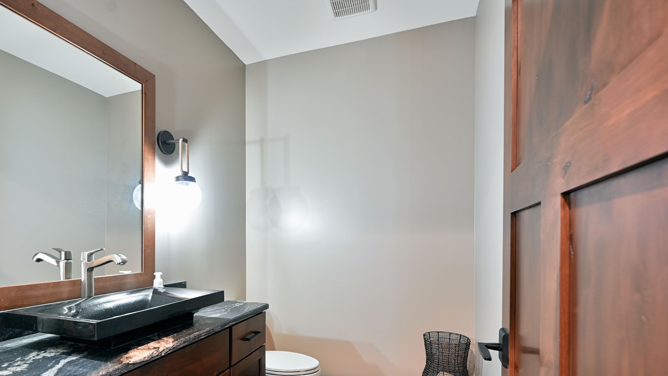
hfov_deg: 89.0
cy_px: 244
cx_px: 288
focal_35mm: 19
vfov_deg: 57.3
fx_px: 337
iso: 100
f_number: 5.6
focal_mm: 15
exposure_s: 1.6
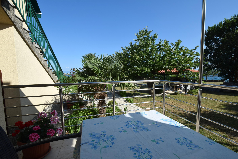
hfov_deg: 100.4
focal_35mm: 15
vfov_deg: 77.3
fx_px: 99
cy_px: 80
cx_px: 119
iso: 200
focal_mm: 10
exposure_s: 1/400
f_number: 10
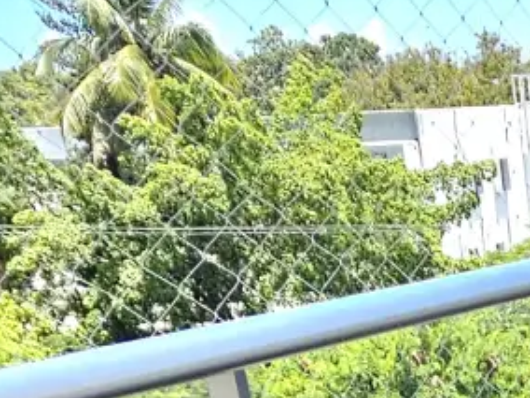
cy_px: 996
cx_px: 730
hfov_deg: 20.0
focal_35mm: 88
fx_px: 1347
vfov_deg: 12.5
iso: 50
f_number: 2.2
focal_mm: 2.2
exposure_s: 1/588
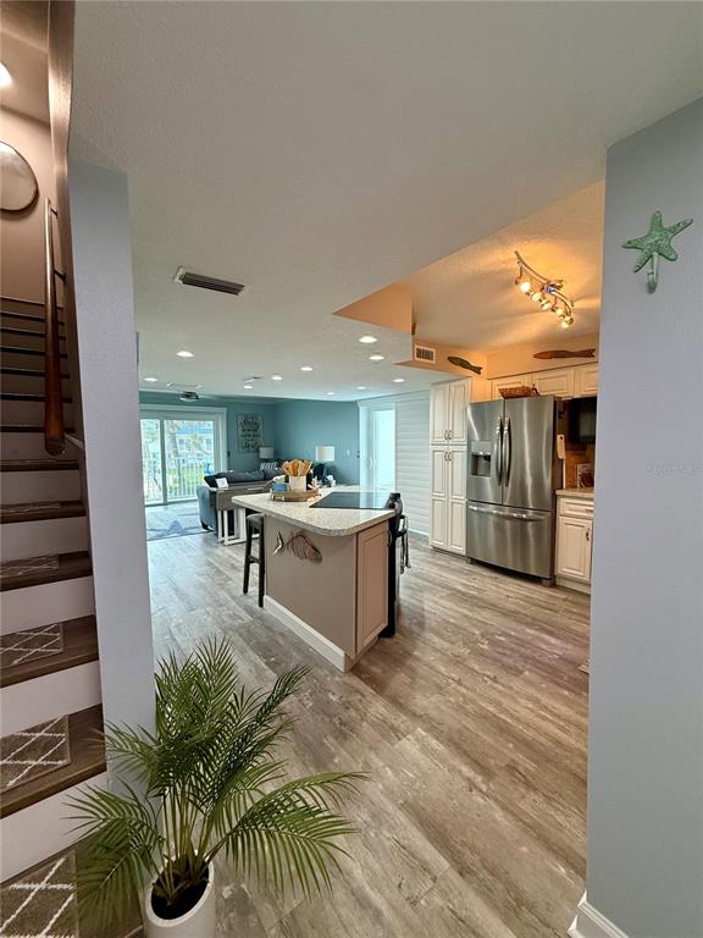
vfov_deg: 102.1
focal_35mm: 14
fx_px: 379
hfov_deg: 85.7
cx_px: 352
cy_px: 469
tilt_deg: -3.4
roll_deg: +0.3
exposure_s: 1/120
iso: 160
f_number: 2.2
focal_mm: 2.22
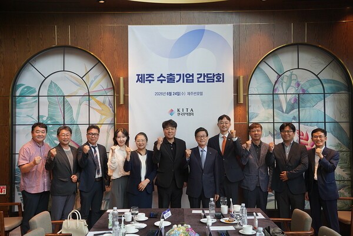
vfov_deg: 35.9
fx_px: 363
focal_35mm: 37
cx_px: 176
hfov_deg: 51.9
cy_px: 118
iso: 1000
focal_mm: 37
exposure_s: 1/160
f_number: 4
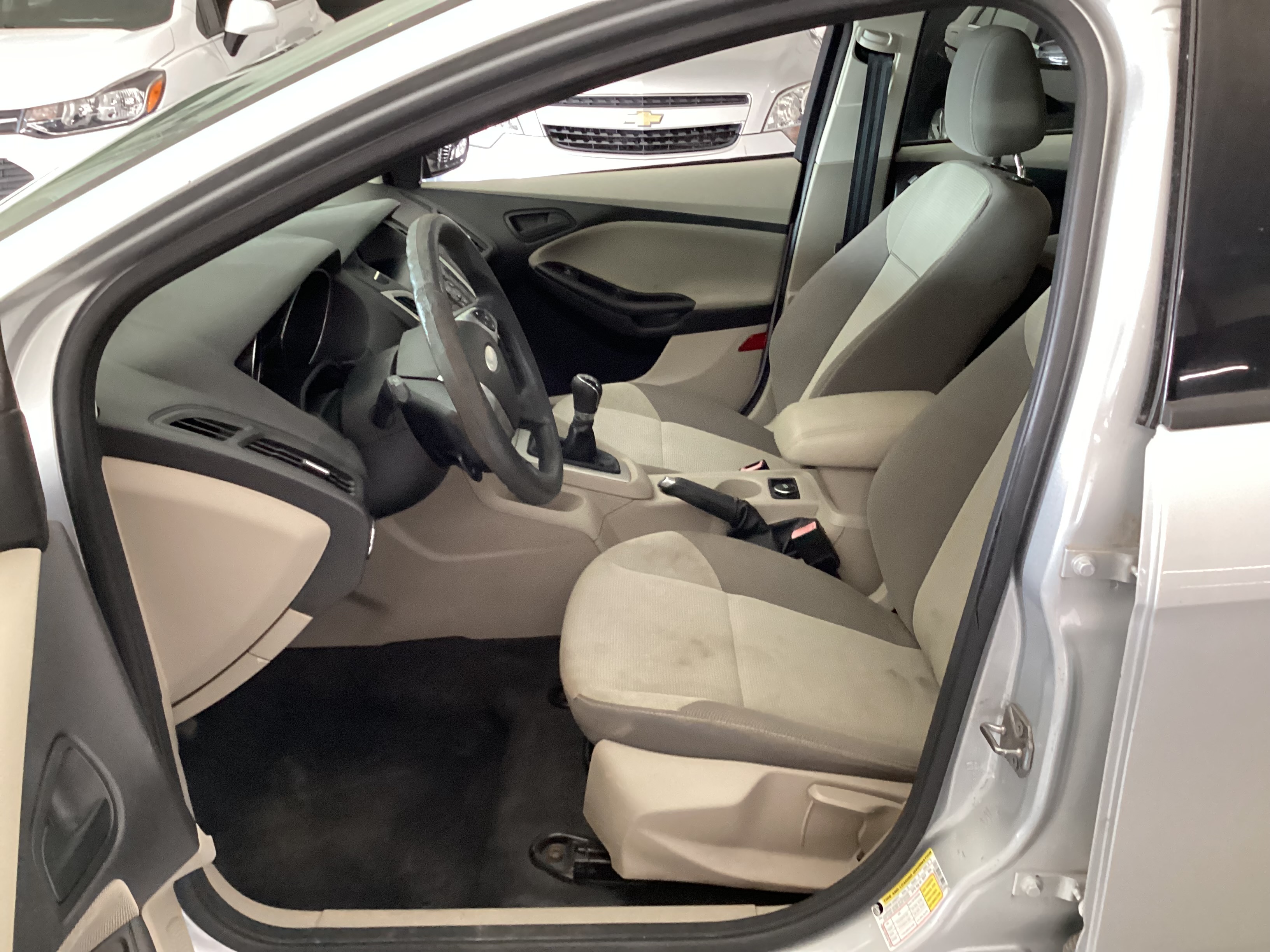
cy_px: 476
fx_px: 1137
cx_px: 635
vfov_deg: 45.4
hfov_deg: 58.4
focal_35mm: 31
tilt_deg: -25.0
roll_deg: +1.2
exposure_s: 1/60
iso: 320
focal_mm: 3.3
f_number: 2.4
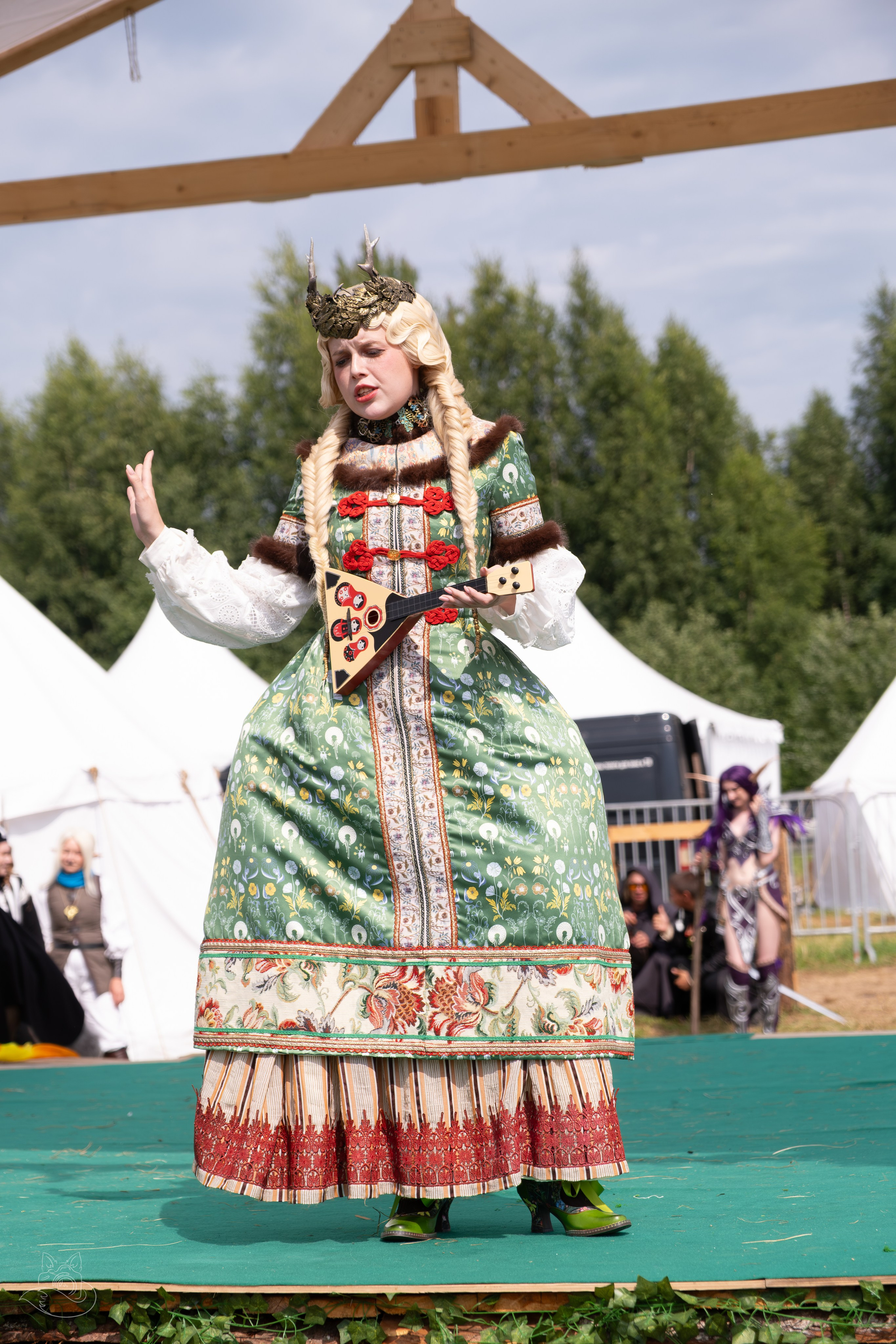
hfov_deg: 16.5
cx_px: 448
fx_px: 3098
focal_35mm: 83
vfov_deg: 24.5
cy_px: 672
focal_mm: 55
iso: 160
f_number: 4
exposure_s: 1/1600
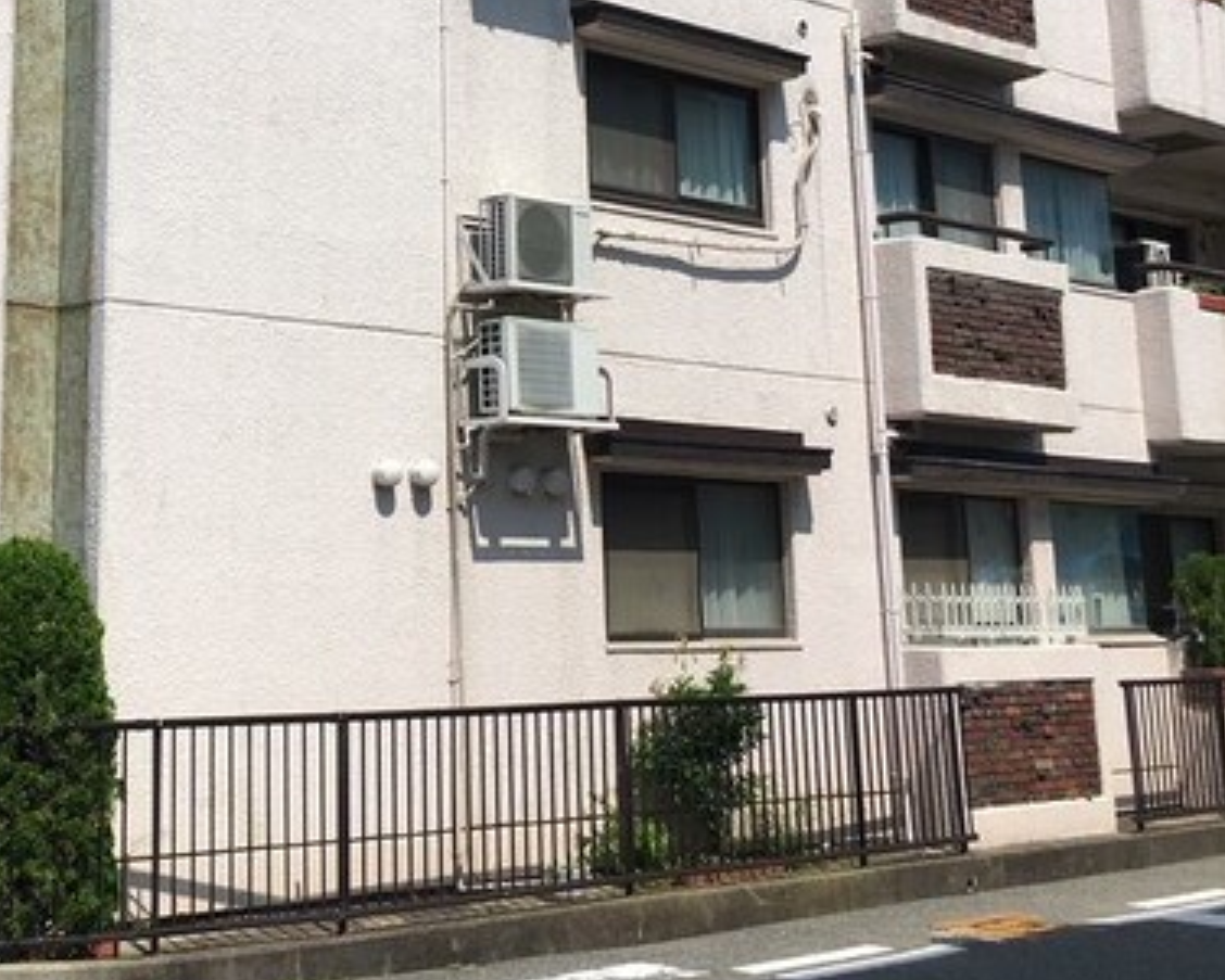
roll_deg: +0.4
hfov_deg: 33.9
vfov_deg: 27.4
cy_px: 156
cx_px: 285
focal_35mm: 54
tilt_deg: +12.4
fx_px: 1958
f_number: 2.2
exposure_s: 1/2653
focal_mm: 4.15
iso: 25
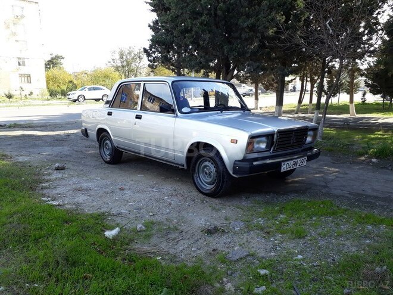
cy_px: 148
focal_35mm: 27
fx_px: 307
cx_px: 196
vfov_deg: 51.4
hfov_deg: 65.3
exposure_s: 1/248
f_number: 1.9
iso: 40
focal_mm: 3.6
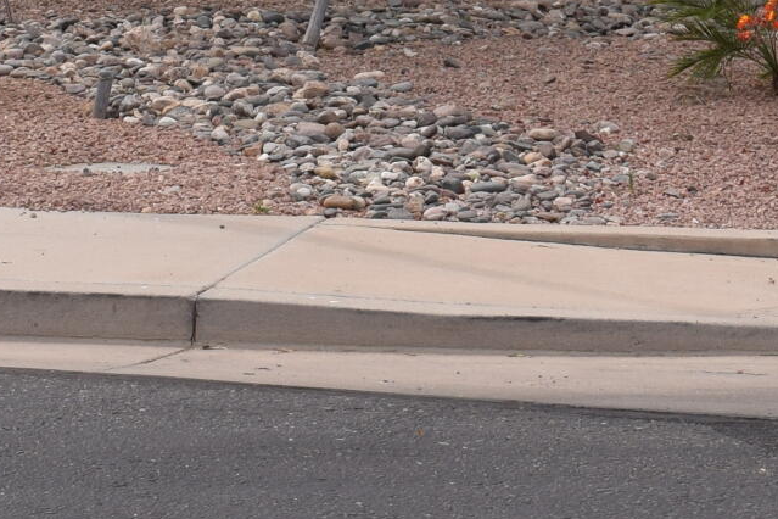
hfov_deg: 10.1
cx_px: 468
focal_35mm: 204
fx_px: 4416
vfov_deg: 6.5
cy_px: -615
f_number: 10
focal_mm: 29
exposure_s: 1/200
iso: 100
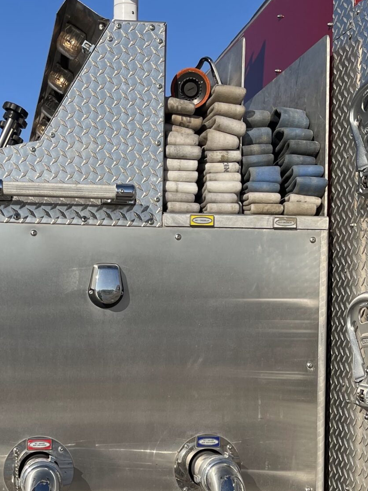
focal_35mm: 60
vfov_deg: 31.9
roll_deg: -2.9
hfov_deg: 24.3
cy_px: 332
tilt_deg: -0.6
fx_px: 850
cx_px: 119
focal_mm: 5.1
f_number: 1.6
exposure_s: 1/5618
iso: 32
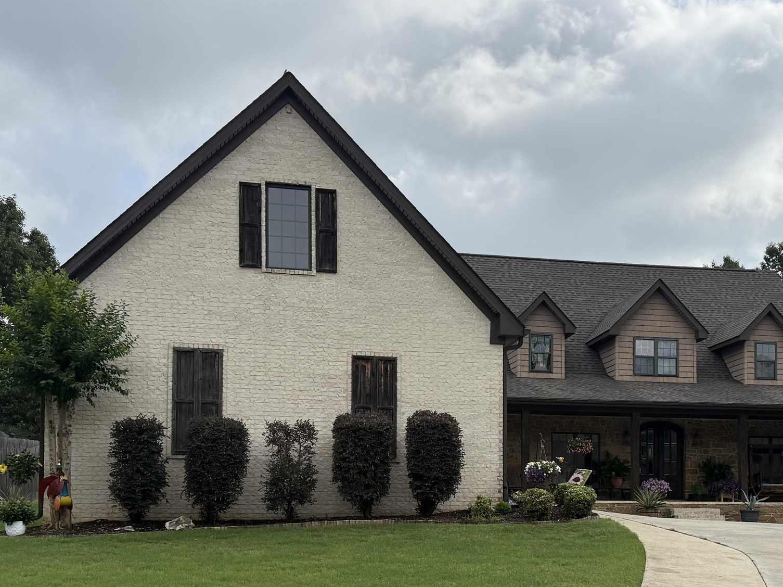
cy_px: 481
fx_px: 1108
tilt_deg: +2.6
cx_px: 511
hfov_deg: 38.5
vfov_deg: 28.9
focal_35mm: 49
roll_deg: -0.2
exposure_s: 1/7353
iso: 100
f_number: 1.78
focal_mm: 6.76
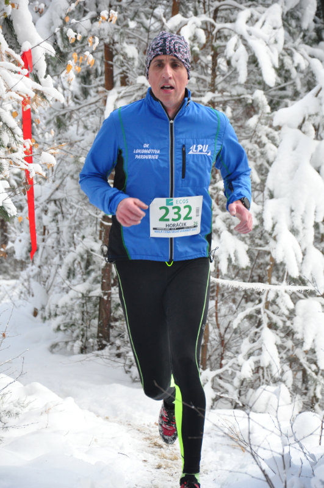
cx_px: 162
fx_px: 1990
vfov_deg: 14.0
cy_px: 244
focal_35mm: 147
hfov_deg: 9.3
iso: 1000
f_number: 5.6
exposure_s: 1/400
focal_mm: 98
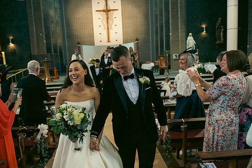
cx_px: 113
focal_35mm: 28
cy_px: 95
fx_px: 196
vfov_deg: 46.3
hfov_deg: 65.3
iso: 1000
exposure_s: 1/160
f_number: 3.5
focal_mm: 24
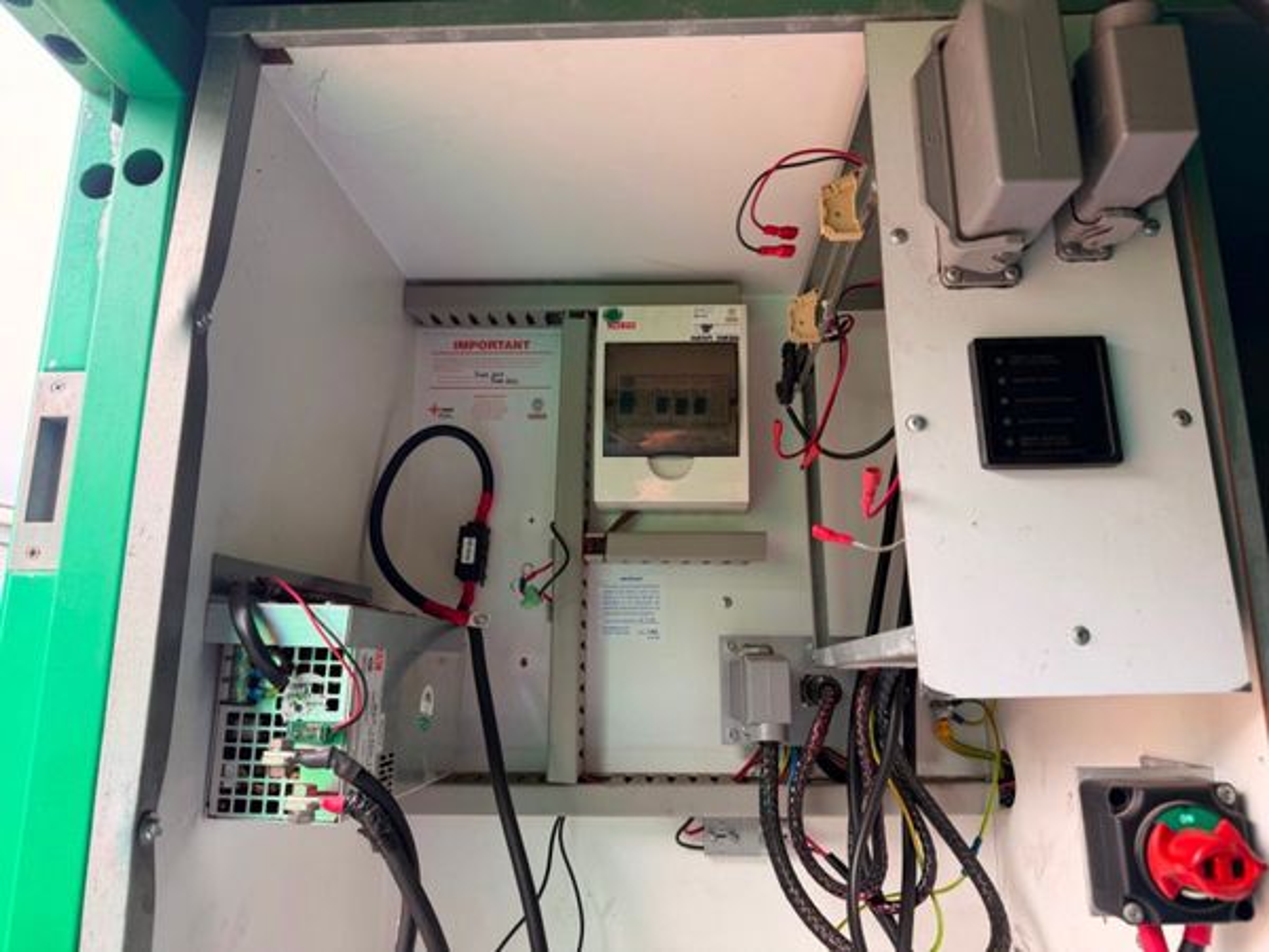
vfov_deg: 56.8
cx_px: 634
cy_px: 476
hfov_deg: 71.6
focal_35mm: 24
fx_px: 880
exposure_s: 1/147
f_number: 1.78
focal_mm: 6.76
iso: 80
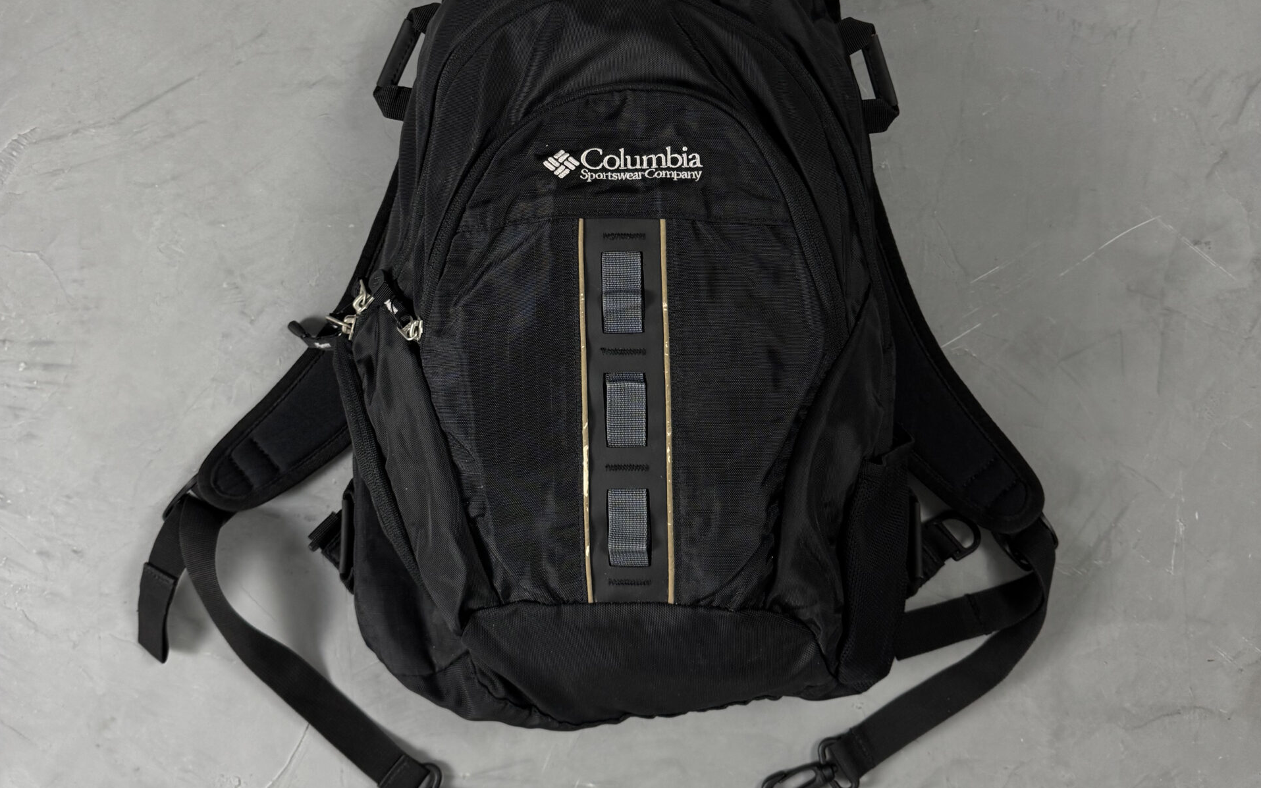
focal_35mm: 34
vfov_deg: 37.1
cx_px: 630
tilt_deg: -89.1
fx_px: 1168
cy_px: 301
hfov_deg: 56.7
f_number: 1.78
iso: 125
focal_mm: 6.76
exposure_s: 1/60
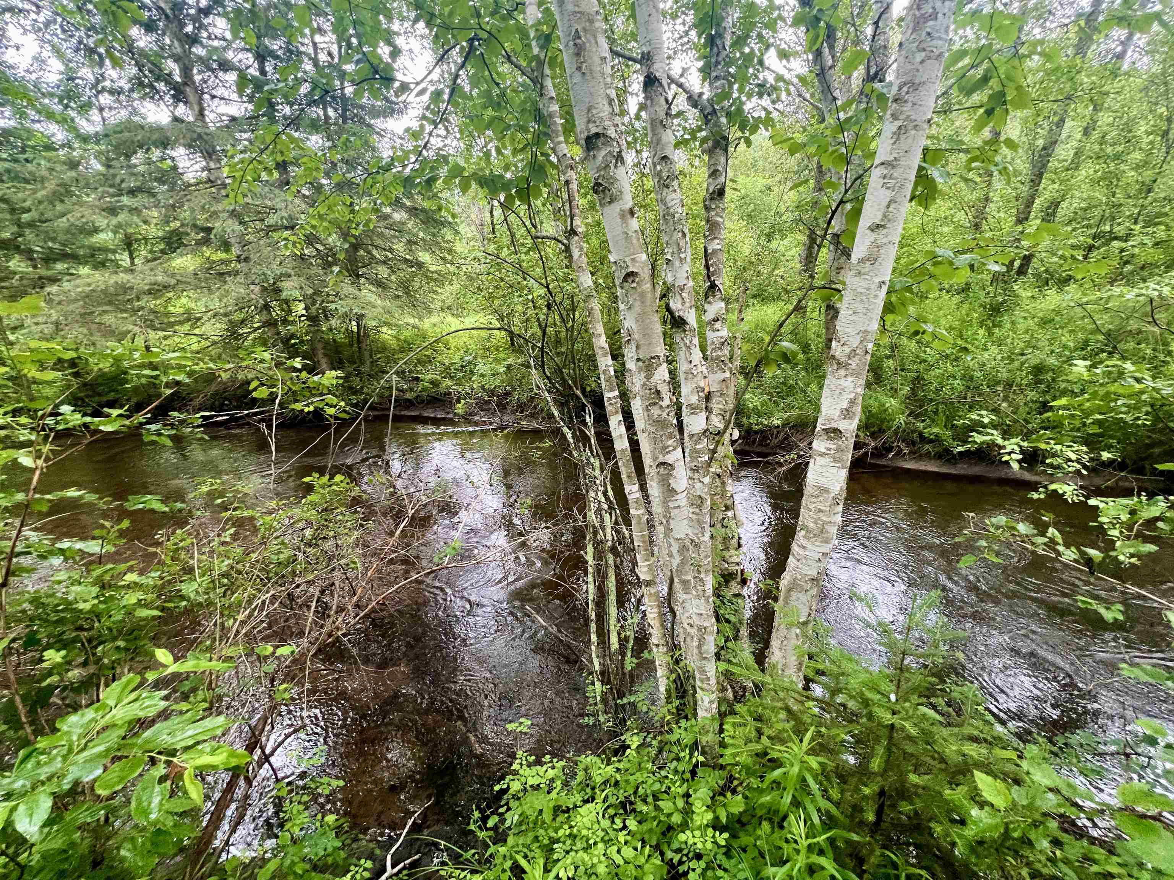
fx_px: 441
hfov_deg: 106.2
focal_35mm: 13
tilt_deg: -19.1
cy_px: 440
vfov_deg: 89.9
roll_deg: +2.4
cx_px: 587
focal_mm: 1.57
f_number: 1.8
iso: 250
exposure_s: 1/72
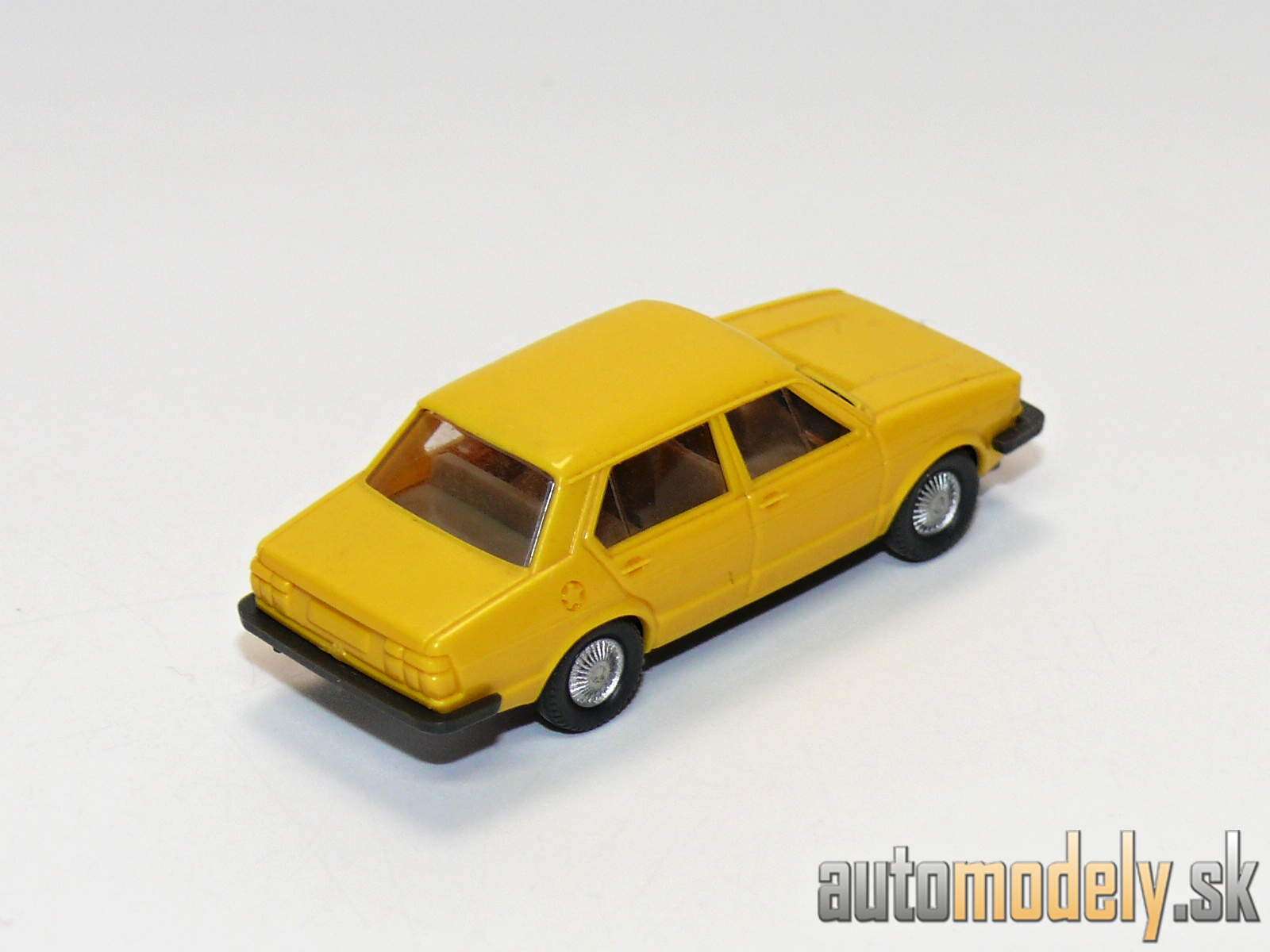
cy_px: 476
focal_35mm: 135
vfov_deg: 11.0
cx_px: 635
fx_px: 4953
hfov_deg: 14.6
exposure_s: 1/30
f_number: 4
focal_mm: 16.1
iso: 100
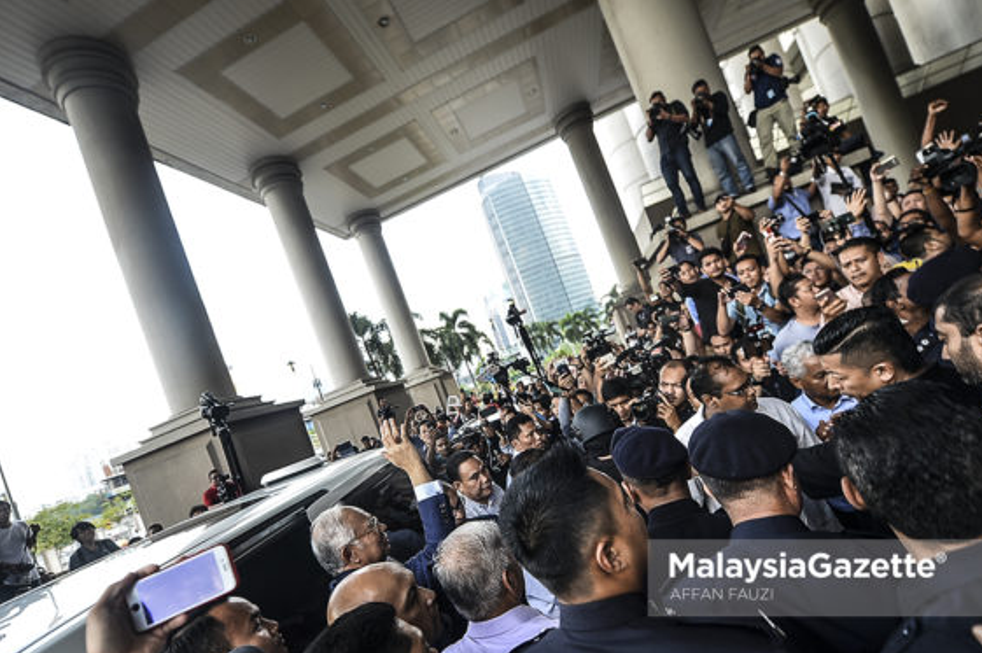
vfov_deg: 69.8
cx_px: 482
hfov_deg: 93.3
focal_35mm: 17
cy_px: 383
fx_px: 463
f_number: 2.8
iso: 200
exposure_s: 1/250
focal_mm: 14
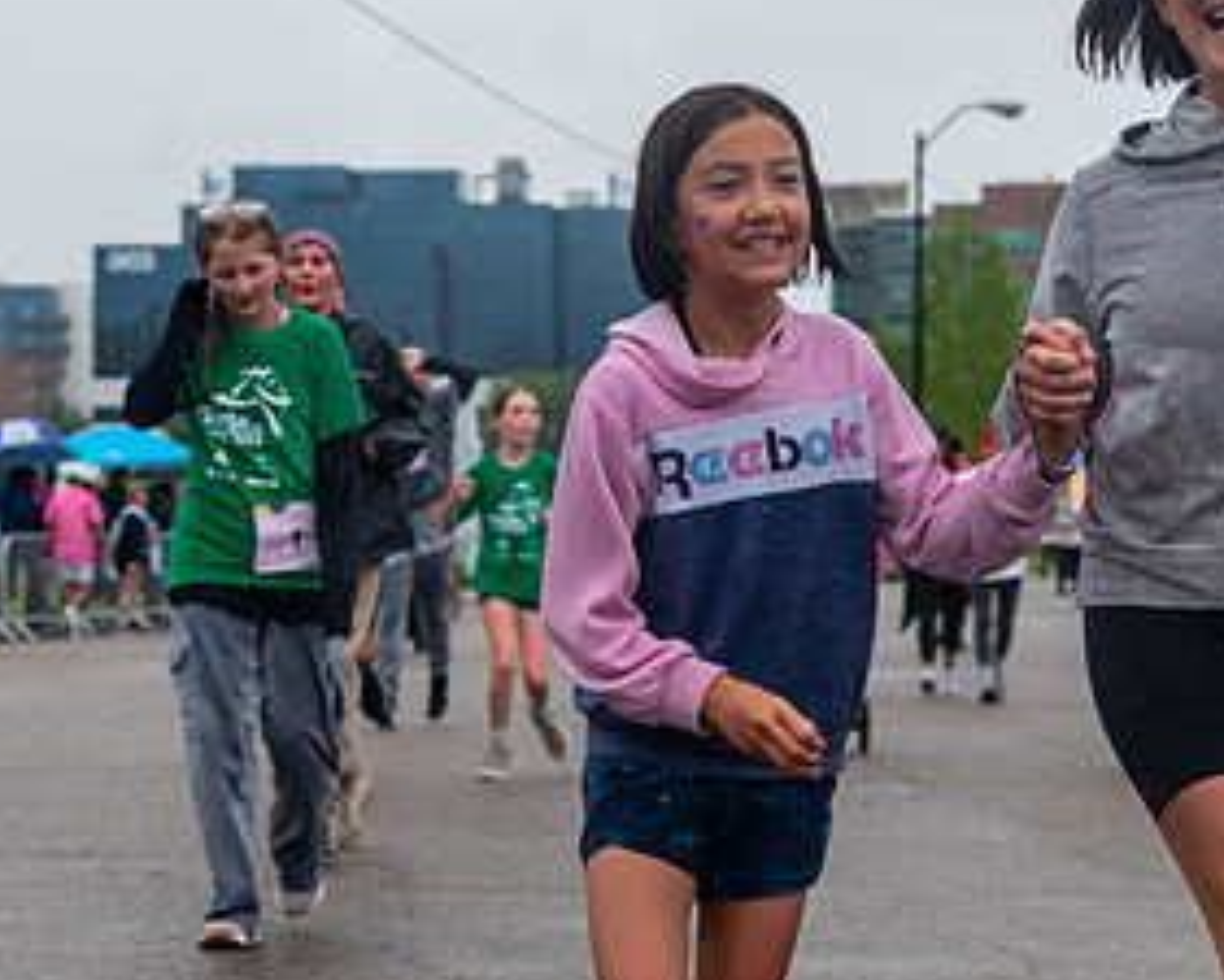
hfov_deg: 15.5
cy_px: 197
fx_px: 4494
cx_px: 554
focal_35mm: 124
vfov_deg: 12.4
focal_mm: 46
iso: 1600
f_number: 4
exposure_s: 1/3200
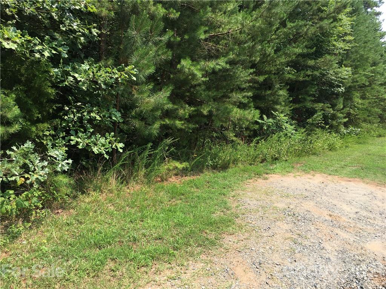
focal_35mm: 29
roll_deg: -2.7
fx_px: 323
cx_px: 193
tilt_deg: -8.6
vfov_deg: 48.2
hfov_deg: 61.7
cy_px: 144
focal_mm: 4.15
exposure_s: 1/693
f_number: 2.2
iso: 25
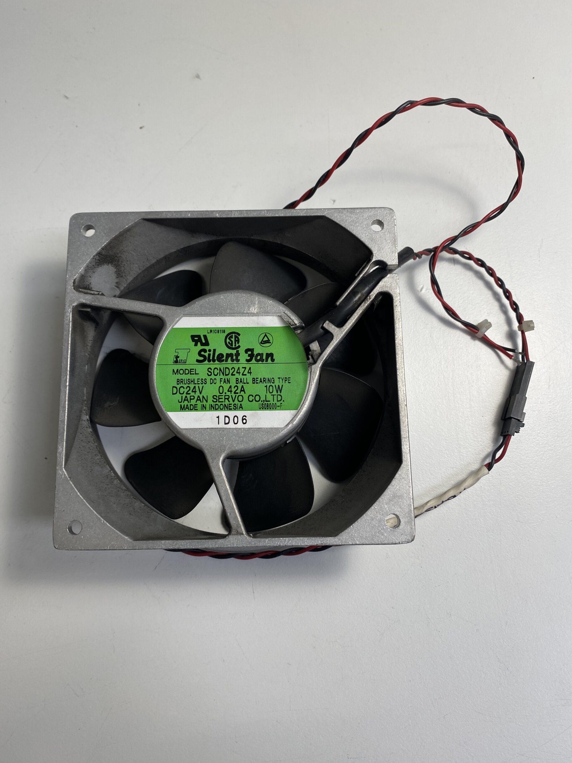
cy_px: 385
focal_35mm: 27
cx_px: 277
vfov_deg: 65.3
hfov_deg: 51.4
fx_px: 595
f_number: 1.8
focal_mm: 4.25
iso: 32
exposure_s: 1/145
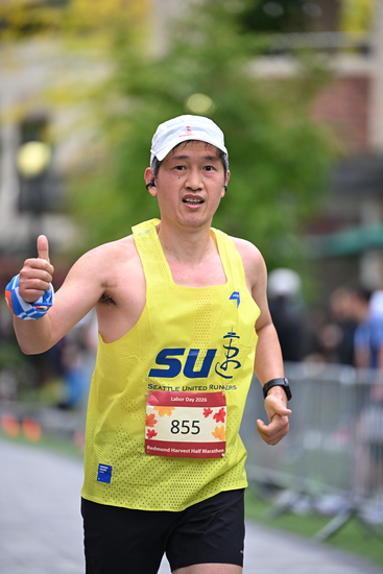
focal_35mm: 200
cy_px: 287
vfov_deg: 10.3
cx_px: 192
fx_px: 3189
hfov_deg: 6.9
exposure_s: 1/2000
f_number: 2.8
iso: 640
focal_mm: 200
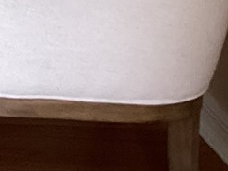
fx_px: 1343
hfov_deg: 8.0
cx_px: -498
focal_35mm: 204
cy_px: -272
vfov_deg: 6.8
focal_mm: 3.3
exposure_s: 1/50
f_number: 2.4
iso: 125
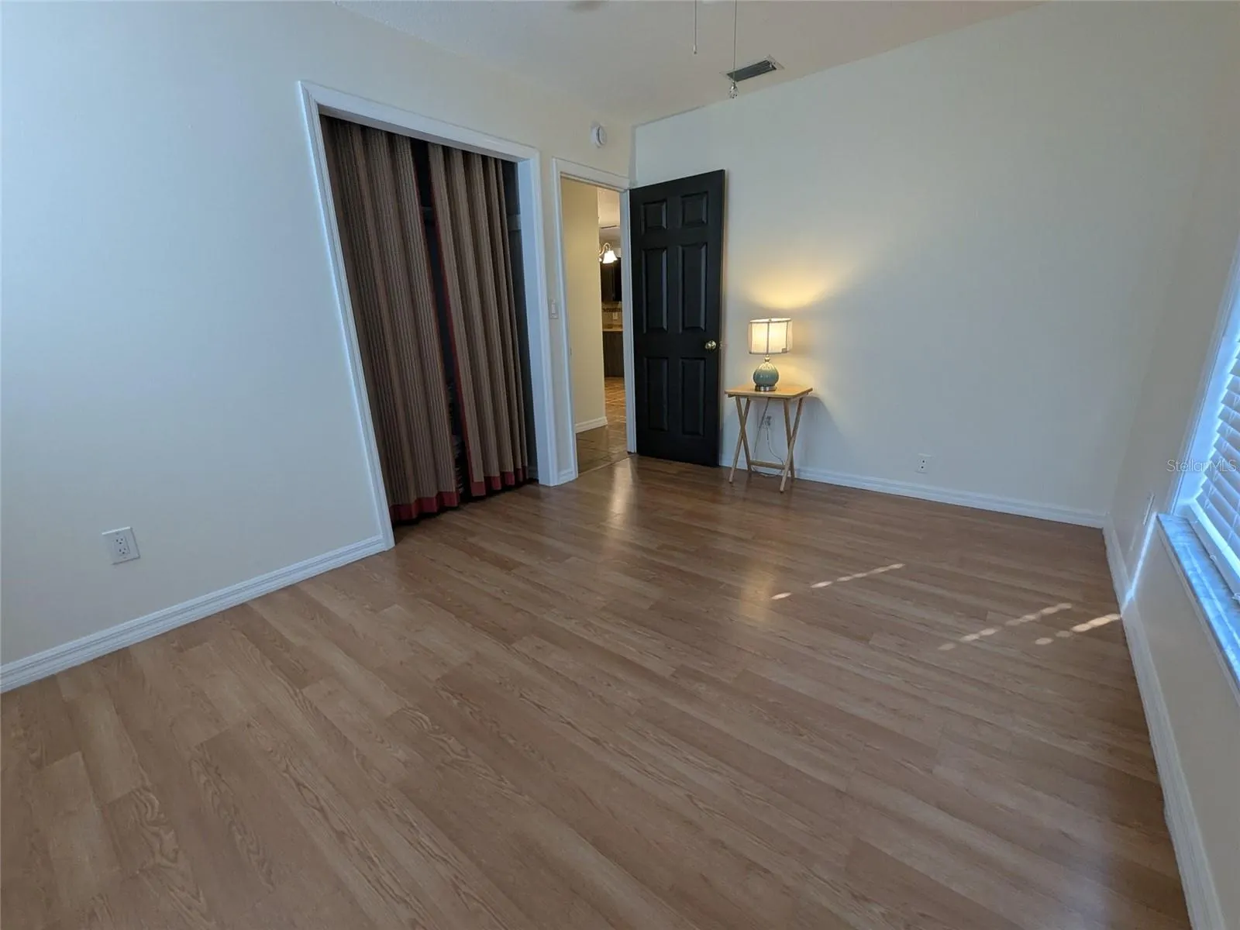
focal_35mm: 13
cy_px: 465
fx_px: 466
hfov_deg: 106.2
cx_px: 620
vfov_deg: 89.9
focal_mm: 1.95
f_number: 2.2
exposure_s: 1/40
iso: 111
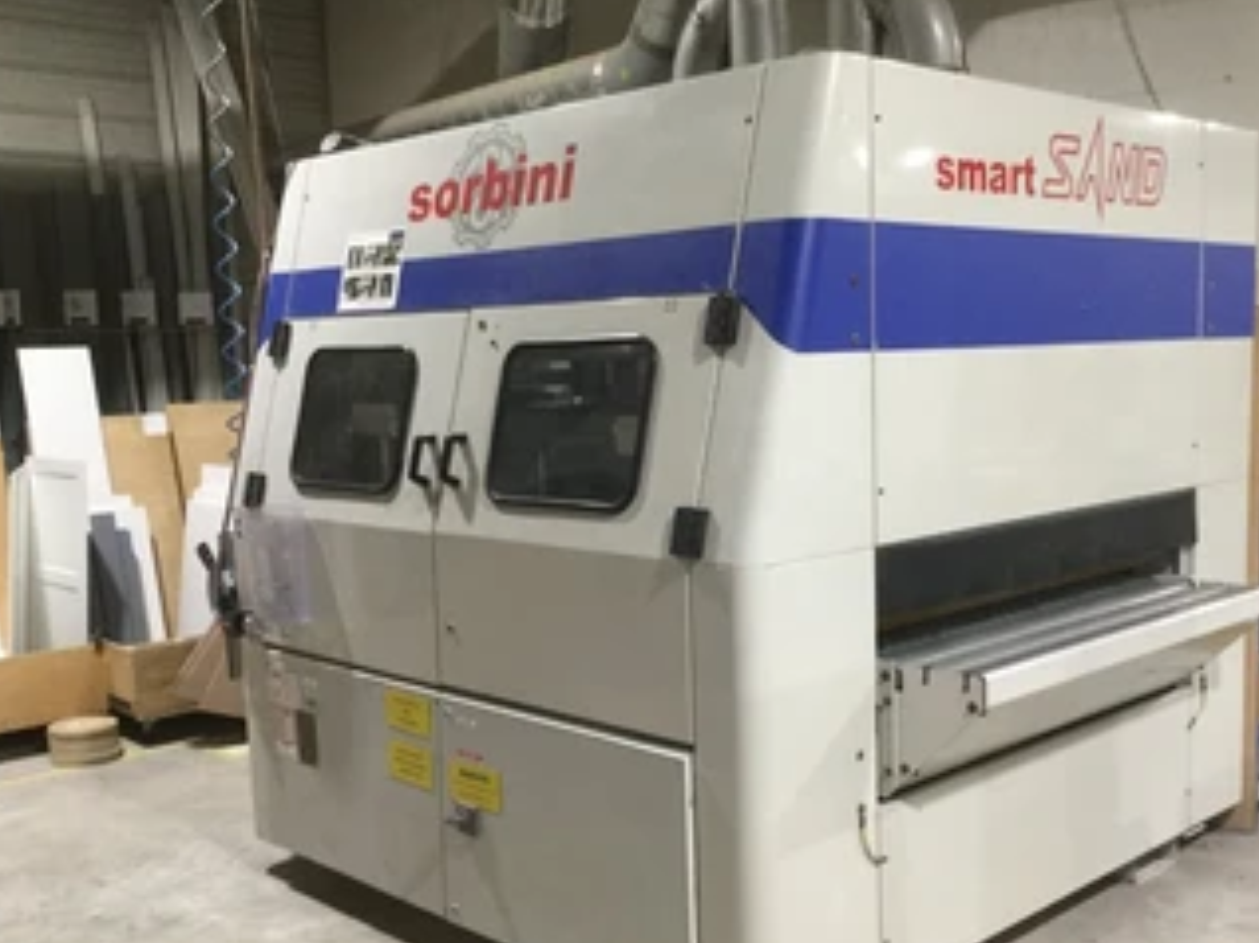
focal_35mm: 39
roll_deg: +0.9
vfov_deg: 36.7
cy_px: 551
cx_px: 701
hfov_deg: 47.8
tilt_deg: -8.1
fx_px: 1417
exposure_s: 1/30
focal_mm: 3.3
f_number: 2.4
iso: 100
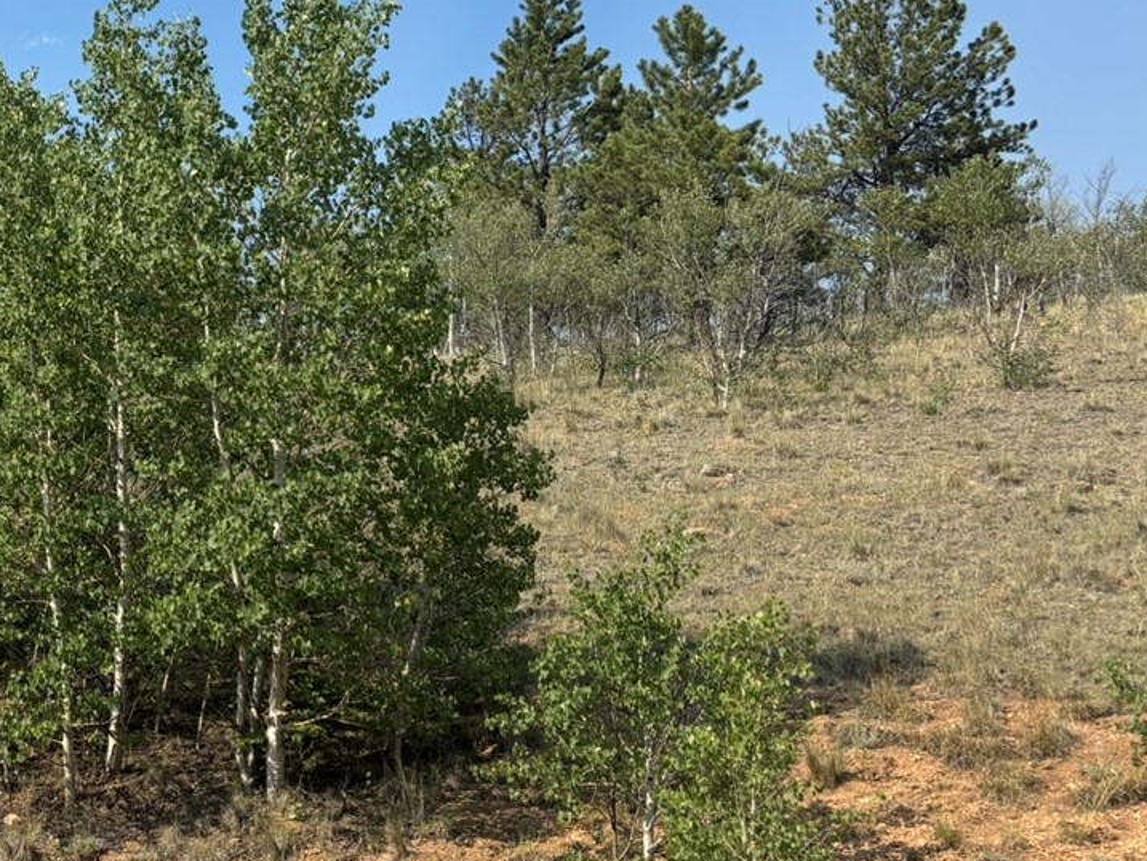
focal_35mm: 58
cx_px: -24
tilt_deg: +8.6
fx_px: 1922
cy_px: 334
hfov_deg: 30.6
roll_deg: -0.3
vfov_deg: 25.2
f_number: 1.6
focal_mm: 5.96
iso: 50
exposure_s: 1/3021
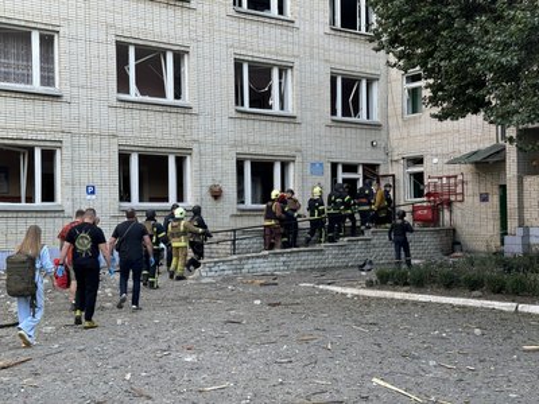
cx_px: 270
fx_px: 747
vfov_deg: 30.3
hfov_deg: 39.7
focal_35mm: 48
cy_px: 202
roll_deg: +1.3
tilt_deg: +1.3
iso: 64
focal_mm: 6.76
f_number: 1.78
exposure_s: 1/227
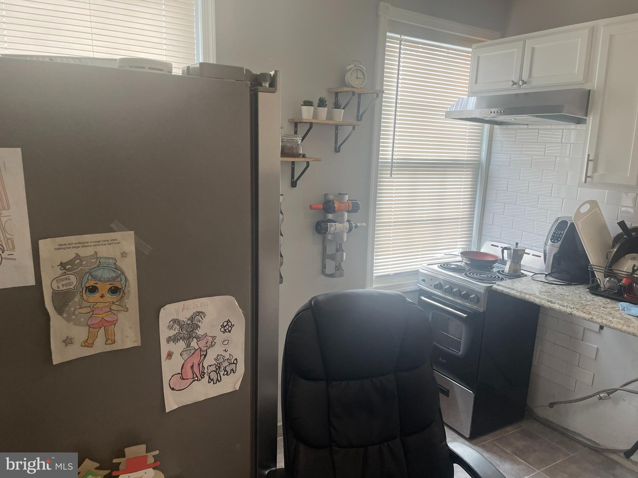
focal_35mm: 26
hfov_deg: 67.3
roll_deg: -1.8
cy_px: 239
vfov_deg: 53.1
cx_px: 319
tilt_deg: -11.5
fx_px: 479
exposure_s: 1/120
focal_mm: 4.2
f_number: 1.6
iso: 100
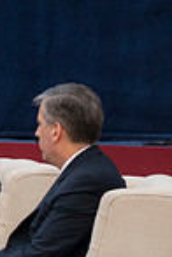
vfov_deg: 7.0
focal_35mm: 295
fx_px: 2114
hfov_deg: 4.5
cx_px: -330
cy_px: 210
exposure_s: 1/160
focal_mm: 50
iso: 250
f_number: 4
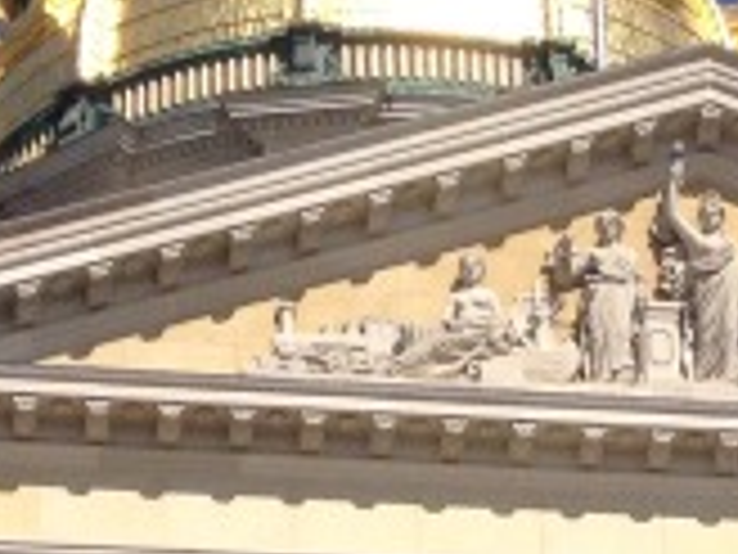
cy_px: 995
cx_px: 824
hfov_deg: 9.0
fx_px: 4669
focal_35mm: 219
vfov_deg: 6.6
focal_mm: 4.28
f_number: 2.4
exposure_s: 1/2304
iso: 50
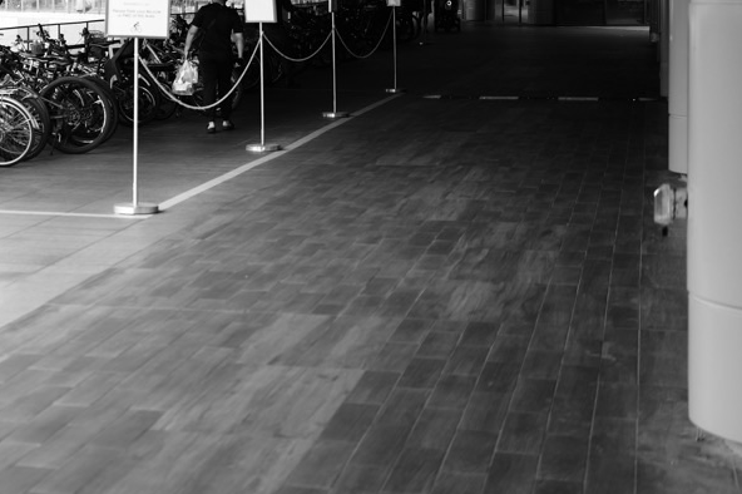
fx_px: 1916
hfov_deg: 21.3
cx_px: 25
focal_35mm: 93
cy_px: 1
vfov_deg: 14.5
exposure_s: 1/125
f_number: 2
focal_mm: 43
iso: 100
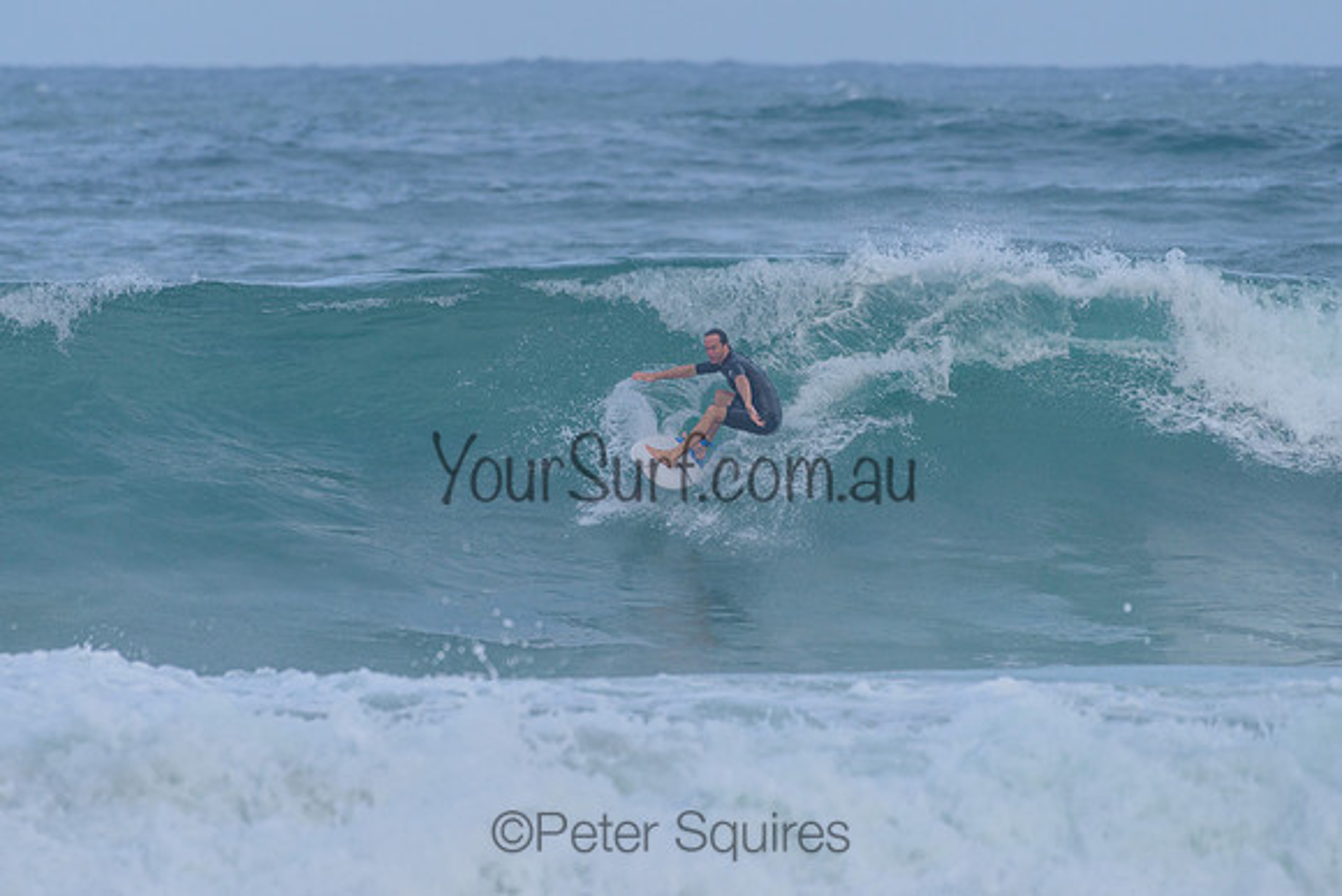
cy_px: 422
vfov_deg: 2.2
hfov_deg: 3.4
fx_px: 22839
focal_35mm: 613
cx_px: 595
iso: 560
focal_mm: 500
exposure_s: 1/2000
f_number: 5.6
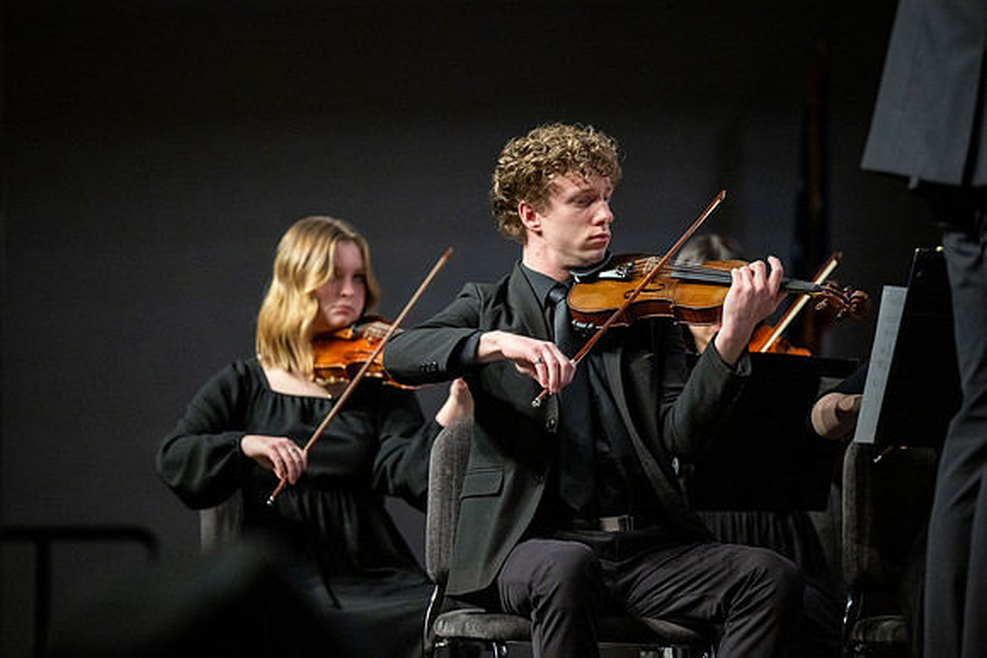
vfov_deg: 6.9
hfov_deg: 10.3
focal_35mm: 200
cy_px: 329
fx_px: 5484
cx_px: 494
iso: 2500
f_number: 2.8
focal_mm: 200
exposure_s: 1/400
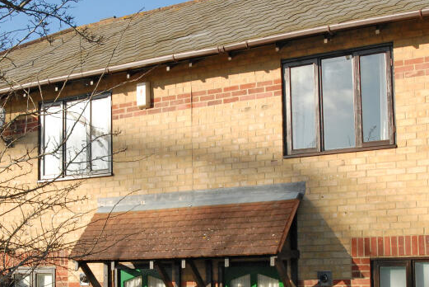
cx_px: 185
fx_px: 703
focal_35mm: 59
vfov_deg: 22.9
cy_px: 207
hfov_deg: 33.9
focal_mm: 20
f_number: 7.1
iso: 500
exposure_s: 1/500
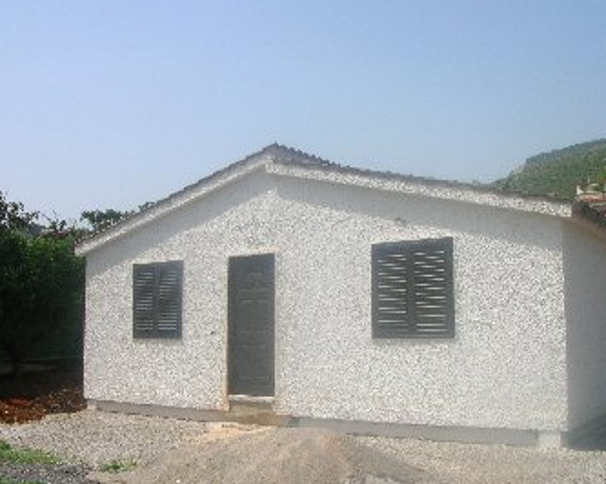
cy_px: 241
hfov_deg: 44.8
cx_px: 324
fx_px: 735
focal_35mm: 41
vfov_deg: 36.5
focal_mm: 5.8
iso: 50
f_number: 5.6
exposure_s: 1/304
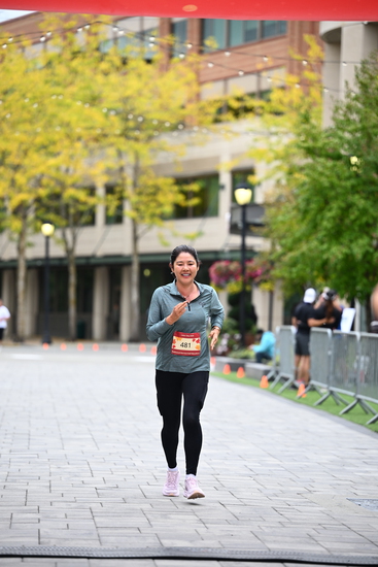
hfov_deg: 10.6
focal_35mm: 130
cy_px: 284
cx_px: 189
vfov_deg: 15.8
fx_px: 2046
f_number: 2.8
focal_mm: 130
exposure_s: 1/2000
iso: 640
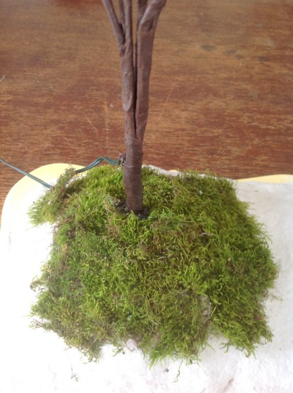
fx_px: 396
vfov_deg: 52.7
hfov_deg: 40.6
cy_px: 196
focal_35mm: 35
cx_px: 146
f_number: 2.4
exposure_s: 1/15
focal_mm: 4.28
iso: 64
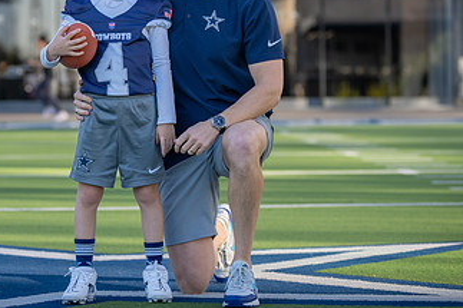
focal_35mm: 177
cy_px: 90
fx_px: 2275
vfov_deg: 7.7
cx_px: 200
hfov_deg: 11.6
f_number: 2.8
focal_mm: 84
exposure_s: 1/500
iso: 100
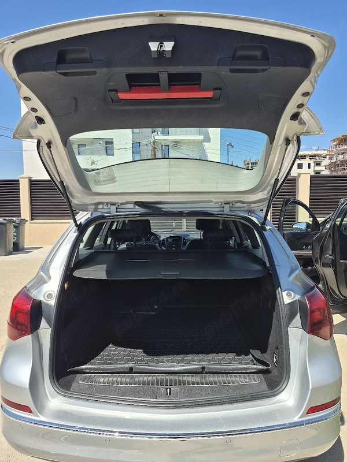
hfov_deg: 58.9
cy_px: 231
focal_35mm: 23
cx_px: 174
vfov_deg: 73.9
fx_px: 307
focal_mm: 5.4
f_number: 1.8
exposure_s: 1/1250
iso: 25
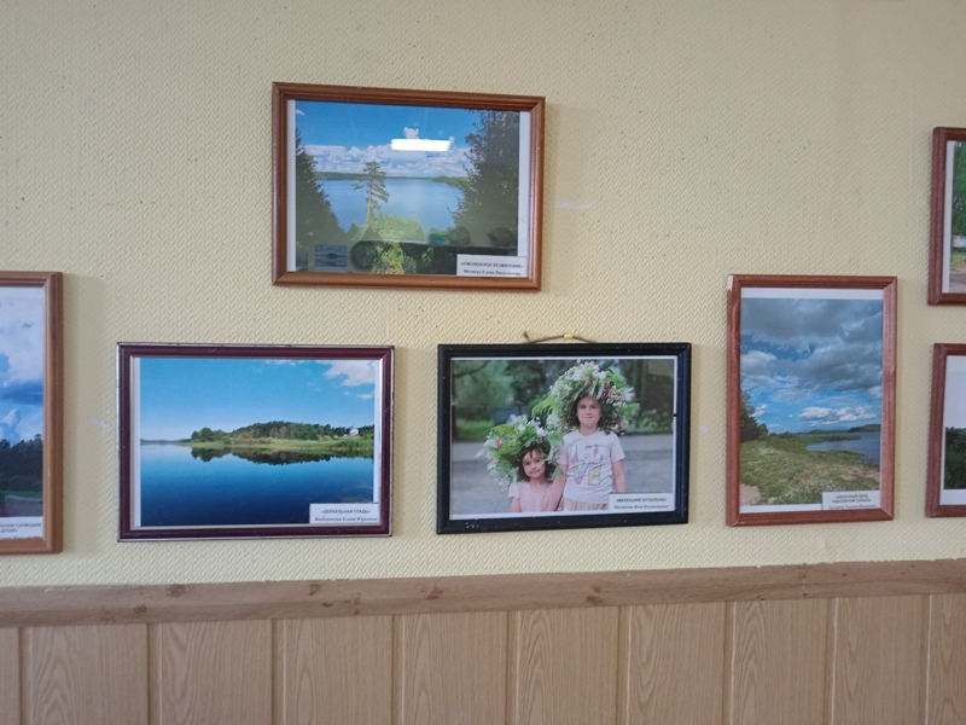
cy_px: 362
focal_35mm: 27
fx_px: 753
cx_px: 483
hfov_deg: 65.3
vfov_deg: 51.4
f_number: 1.9
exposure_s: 1/33.3
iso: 725
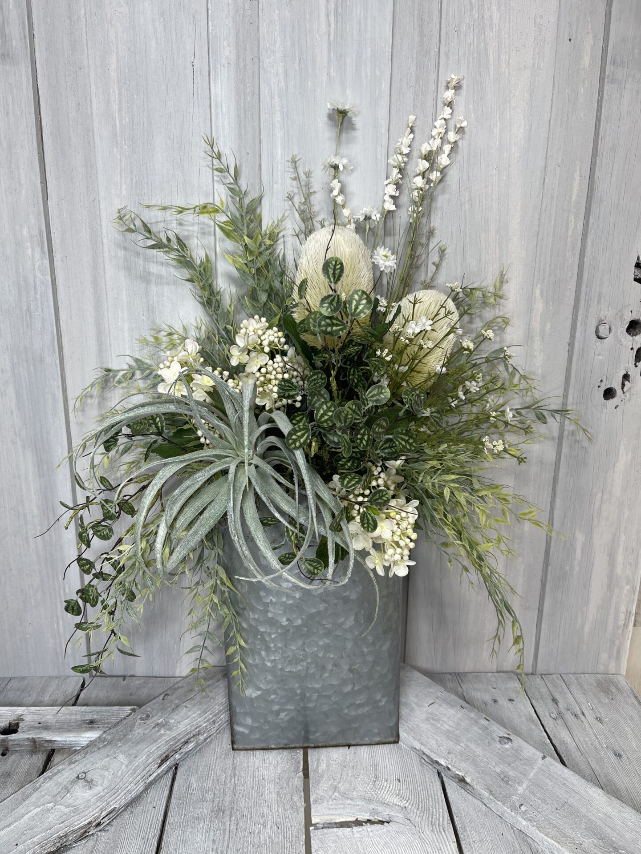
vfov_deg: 69.4
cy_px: 427
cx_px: 320
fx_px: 617
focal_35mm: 25
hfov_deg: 54.9
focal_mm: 5.1
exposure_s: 1/120
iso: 40
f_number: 1.6
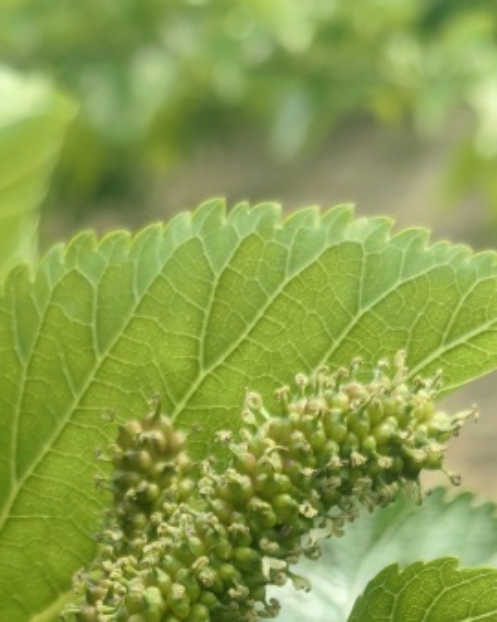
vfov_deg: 20.0
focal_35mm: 83
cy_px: 924
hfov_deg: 18.3
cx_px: 99
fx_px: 1527
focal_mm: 5.52
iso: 64
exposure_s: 1/1000
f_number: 1.9
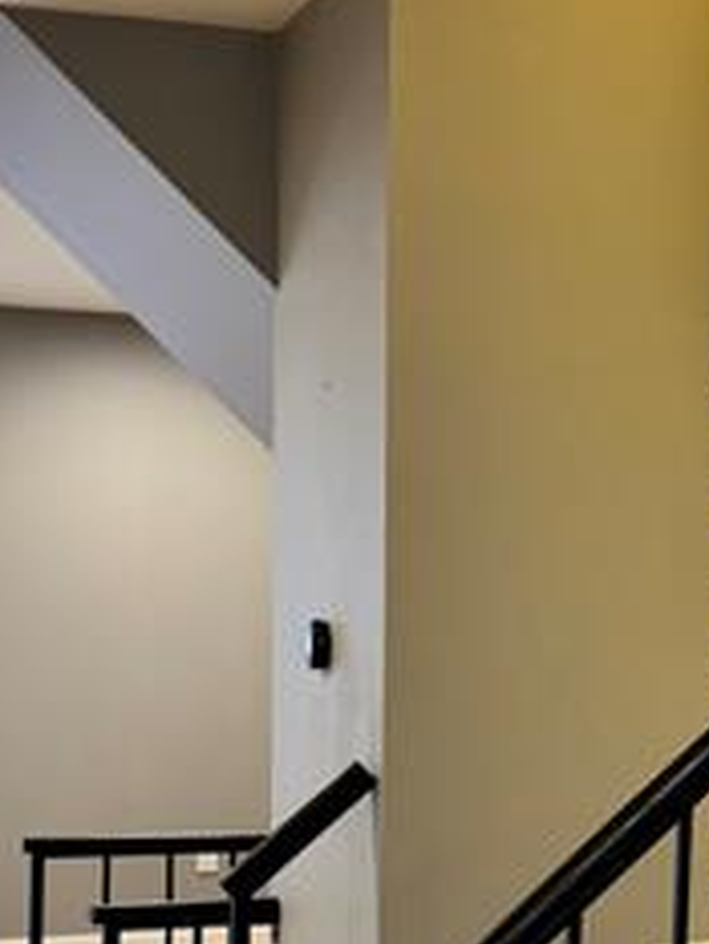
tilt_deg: -2.6
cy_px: 668
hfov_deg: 18.4
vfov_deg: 24.5
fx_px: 2155
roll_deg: -0.4
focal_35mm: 79
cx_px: 640
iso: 400
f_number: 1.78
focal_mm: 6.76
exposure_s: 1/60
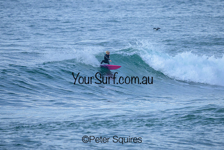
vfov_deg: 1.3
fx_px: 6834
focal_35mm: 1098
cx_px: 116
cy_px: 71
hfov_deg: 1.9
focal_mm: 800
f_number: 6.3
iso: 560
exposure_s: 1/2000
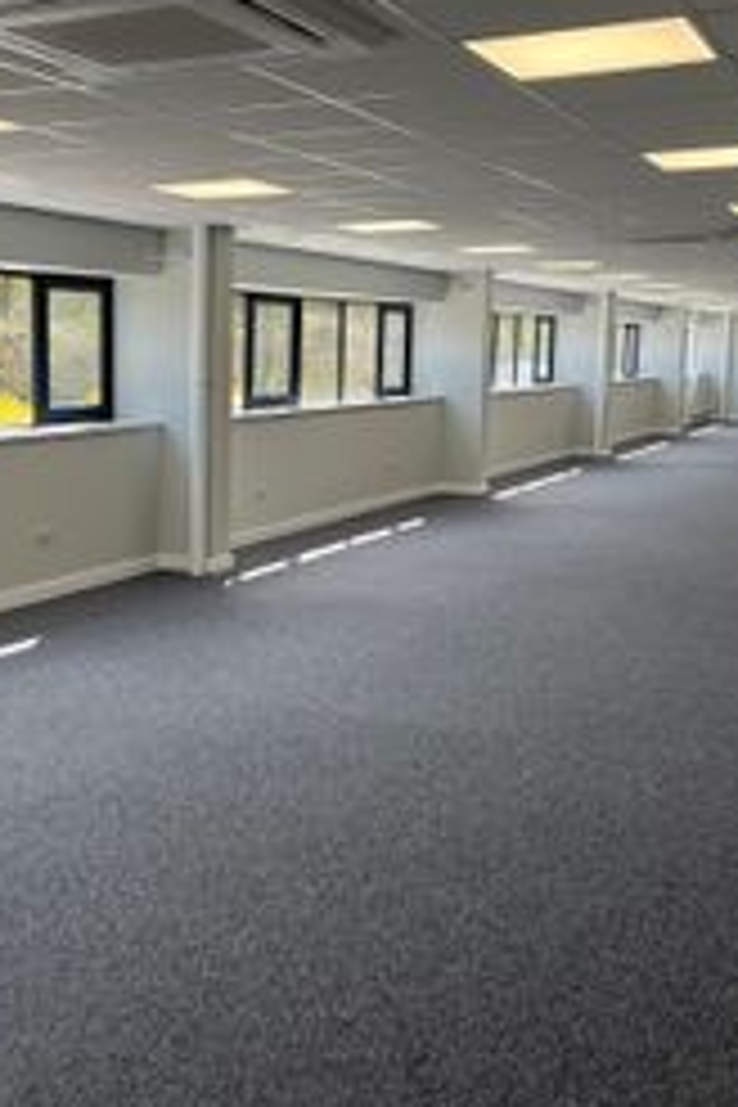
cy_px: 576
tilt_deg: -10.3
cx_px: 194
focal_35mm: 44
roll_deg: -0.1
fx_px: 1353
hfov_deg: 30.1
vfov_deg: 44.5
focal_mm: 5.1
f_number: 1.6
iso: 50
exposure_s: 1/415
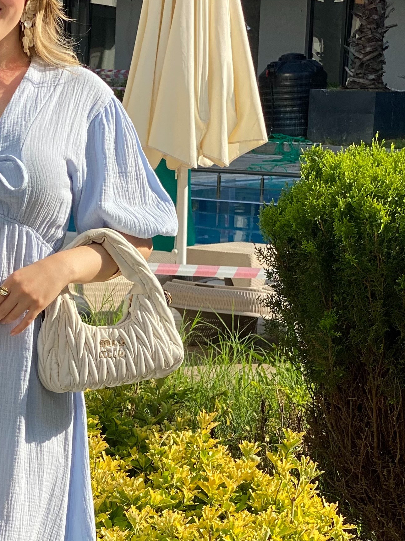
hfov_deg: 12.0
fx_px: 1903
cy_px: 424
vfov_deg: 16.0
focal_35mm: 122
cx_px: -19
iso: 20
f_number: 2
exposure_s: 1/666
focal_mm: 6
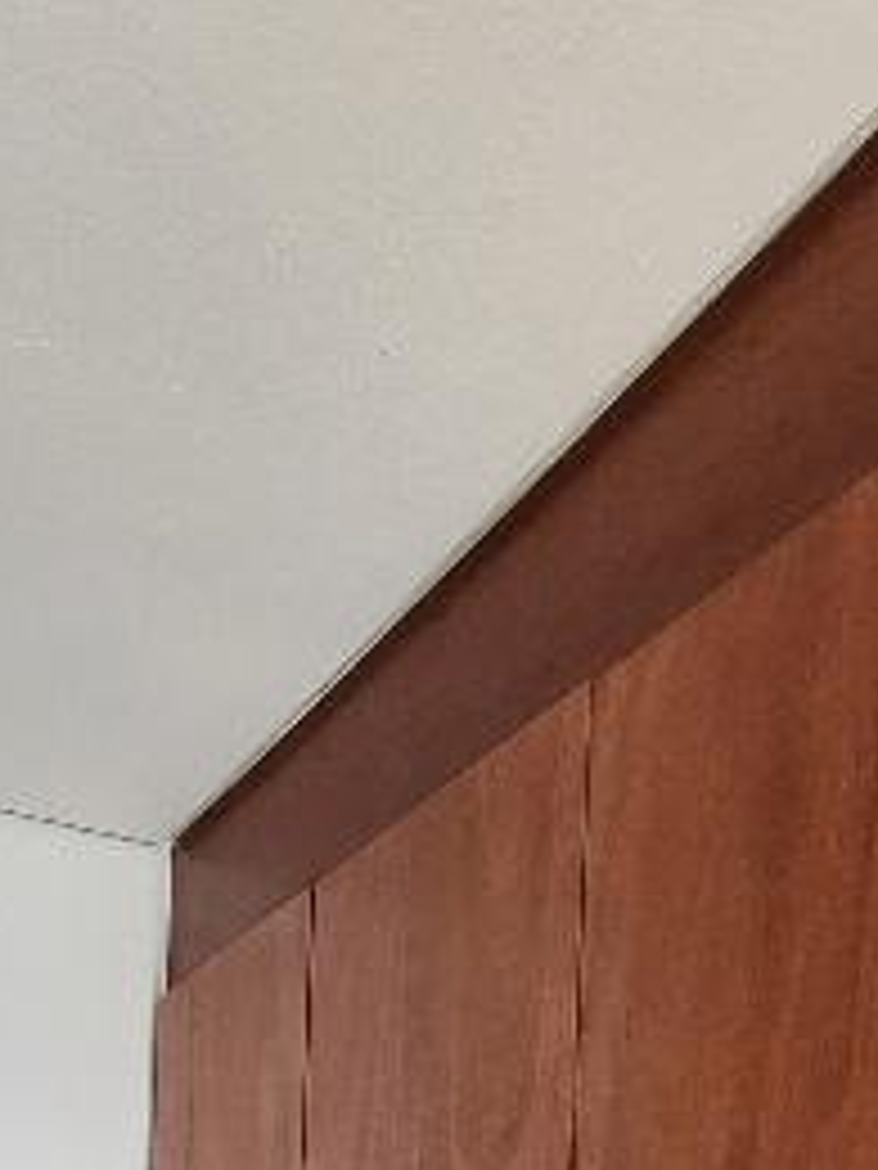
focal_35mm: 40
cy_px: 1472
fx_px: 1353
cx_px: 392
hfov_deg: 35.9
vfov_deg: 34.9
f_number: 2.2
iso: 320
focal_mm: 2.2
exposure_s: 1/50
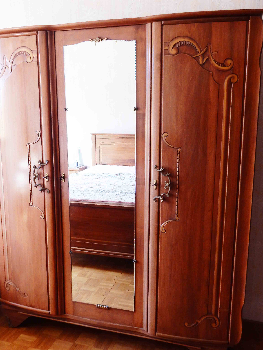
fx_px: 344
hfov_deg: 41.8
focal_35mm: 34
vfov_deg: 54.0
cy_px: 178
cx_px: 121
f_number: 4
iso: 160
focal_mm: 5.4
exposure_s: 1/30
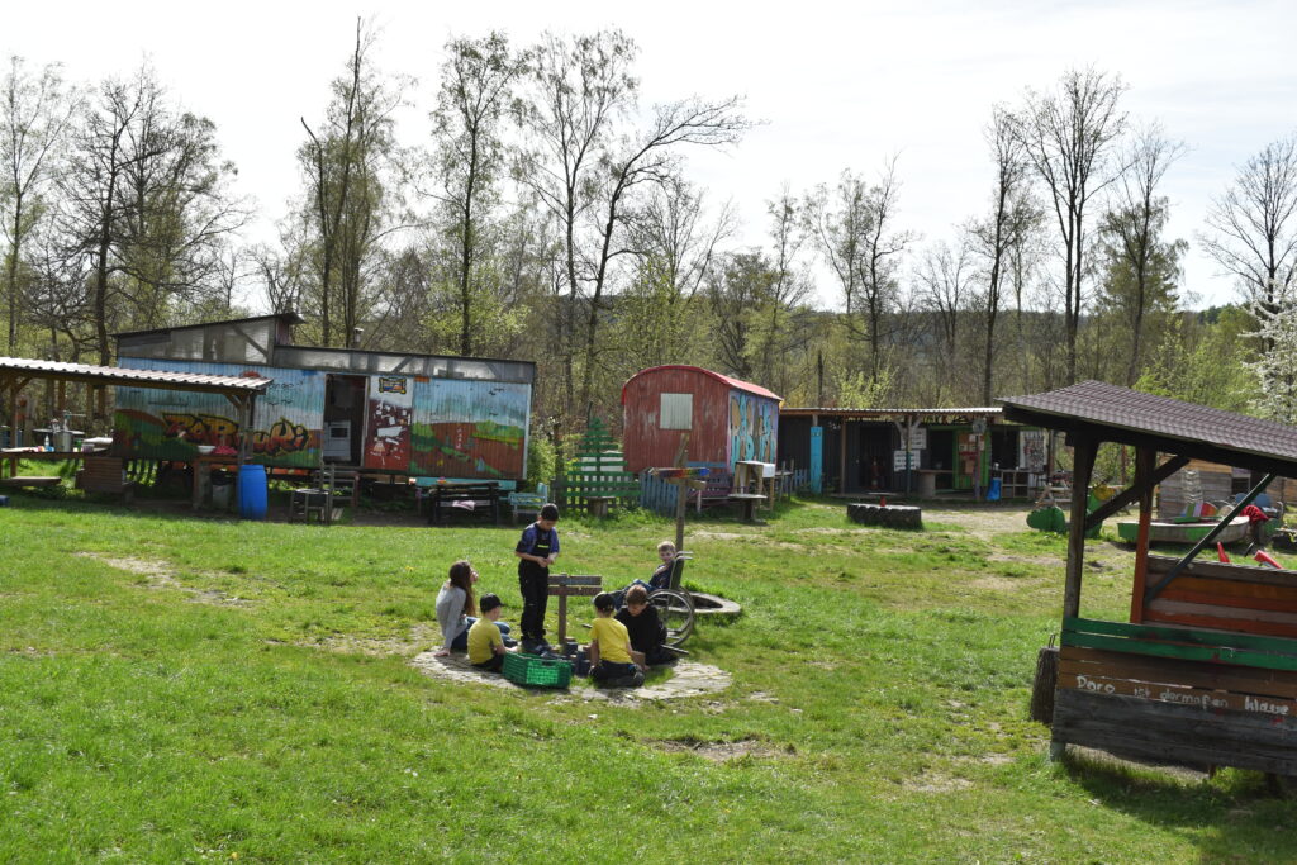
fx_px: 1567
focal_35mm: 44
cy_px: 432
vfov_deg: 30.9
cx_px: 648
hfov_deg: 45.0
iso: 100
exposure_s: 1/320
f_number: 9
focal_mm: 29
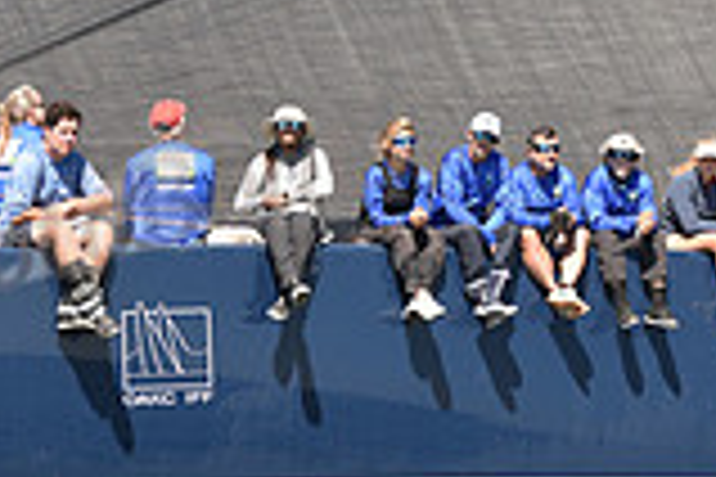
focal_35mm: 256
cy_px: 380
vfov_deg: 5.4
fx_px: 5091
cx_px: 721
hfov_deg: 8.0
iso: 250
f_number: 3.2
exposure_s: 1/1000
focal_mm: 70
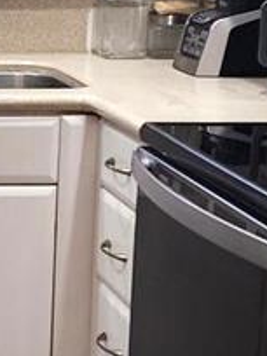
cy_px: 134
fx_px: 1388
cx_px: -213
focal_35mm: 135
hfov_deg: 10.3
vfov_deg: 14.6
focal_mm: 6.4
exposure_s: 1/120
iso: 400
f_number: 1.8
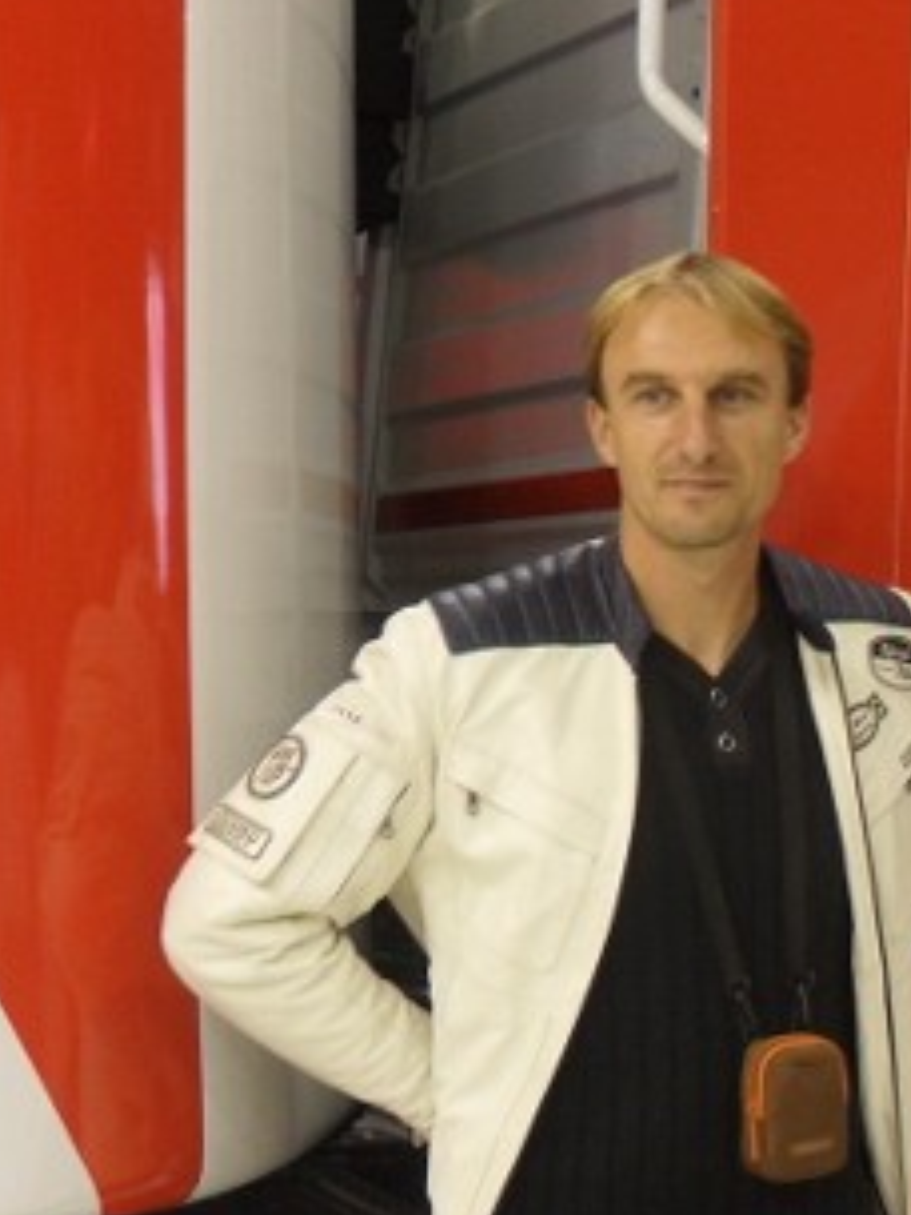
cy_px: 324
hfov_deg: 15.3
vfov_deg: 21.2
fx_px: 3228
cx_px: 1199
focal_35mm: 92
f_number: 2.8
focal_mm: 6.2
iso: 100
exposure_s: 1/45
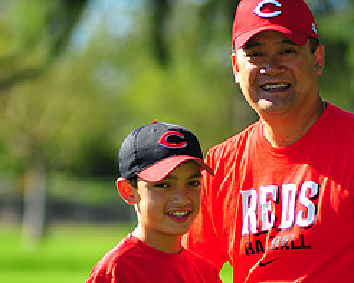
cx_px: 249
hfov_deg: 4.9
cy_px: 310
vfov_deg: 3.9
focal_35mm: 398
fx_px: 4172
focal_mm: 180
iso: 200
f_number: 3.5
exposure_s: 1/1000
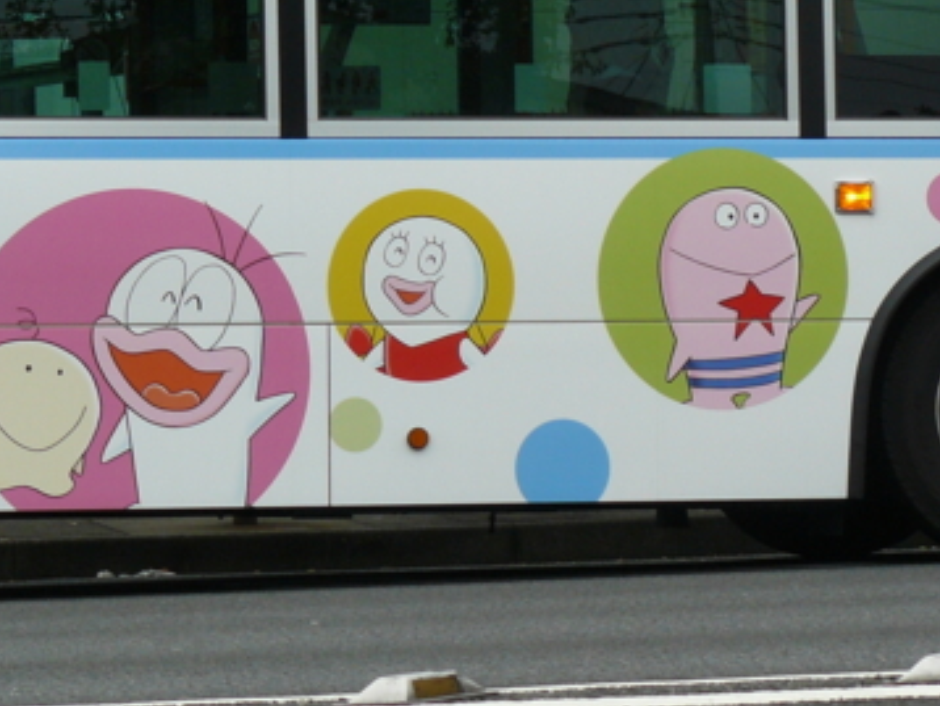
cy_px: 352
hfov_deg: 9.3
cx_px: 478
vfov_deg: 7.0
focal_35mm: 213
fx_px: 5788
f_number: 4
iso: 100
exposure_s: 1/200
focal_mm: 17.7
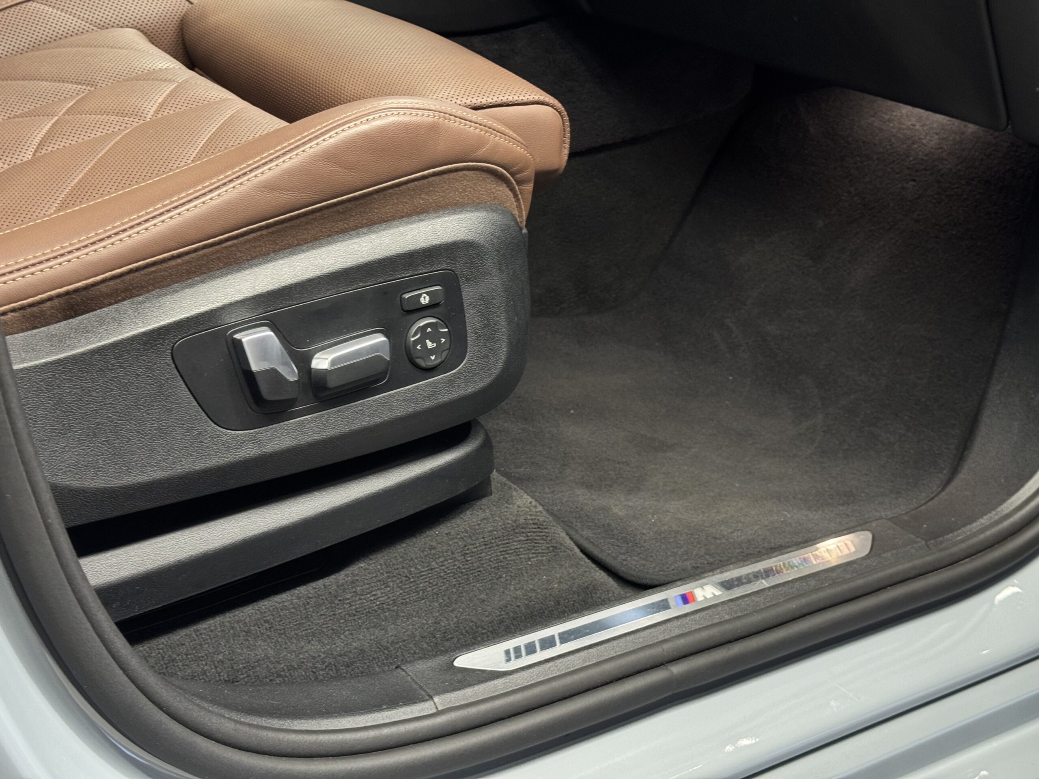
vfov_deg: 30.3
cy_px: 390
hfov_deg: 39.7
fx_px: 1441
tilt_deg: -24.7
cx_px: 520
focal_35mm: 48
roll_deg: -5.4
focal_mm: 6.76
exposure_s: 1/33
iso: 250
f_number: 1.78
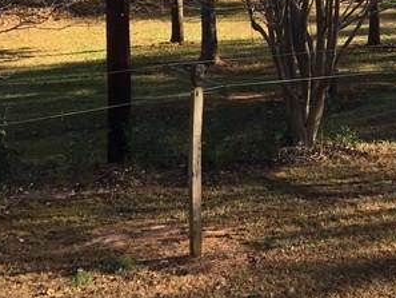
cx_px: 413
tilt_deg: -2.0
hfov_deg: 19.0
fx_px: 1144
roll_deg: -1.0
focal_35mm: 100
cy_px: -106
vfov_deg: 14.1
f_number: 2.2
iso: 25
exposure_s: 1/561
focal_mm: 4.15
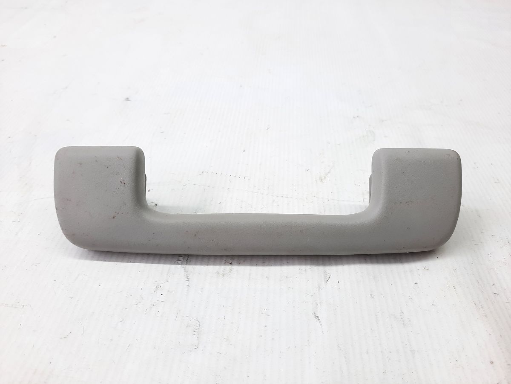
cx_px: 256
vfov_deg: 54.9
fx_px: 369
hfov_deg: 69.4
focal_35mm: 25
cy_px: 192
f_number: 2
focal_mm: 4.6
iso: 64
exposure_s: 1/50
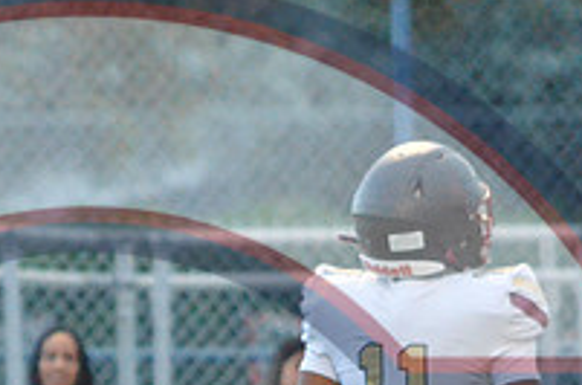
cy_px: 518
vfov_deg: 1.2
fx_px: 18886
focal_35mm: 1171
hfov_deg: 1.8
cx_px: 75
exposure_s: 1/500
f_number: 5.6
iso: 6400
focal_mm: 270
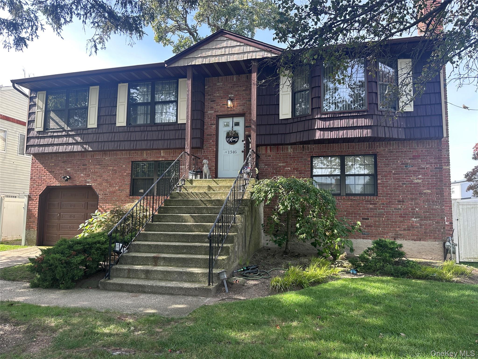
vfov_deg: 56.8
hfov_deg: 71.6
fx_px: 331
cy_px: 180
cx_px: 239
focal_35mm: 24
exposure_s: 1/498
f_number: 1.78
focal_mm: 6.86
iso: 80
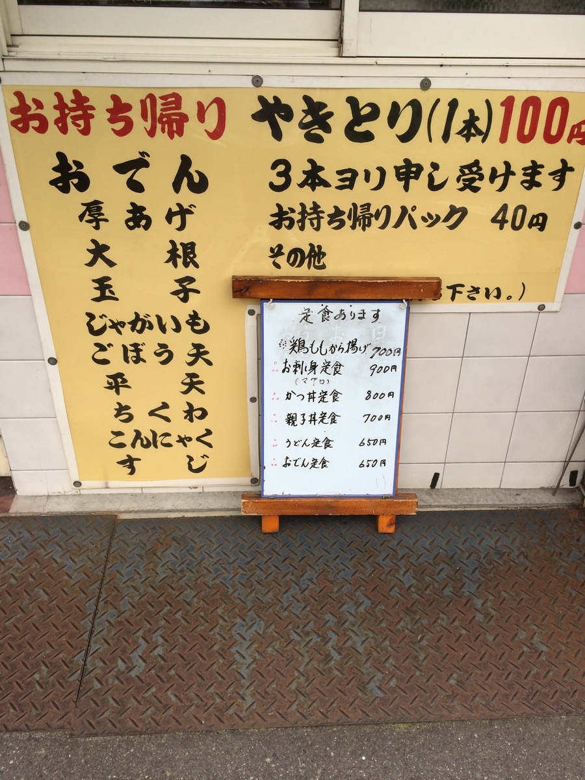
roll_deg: +2.1
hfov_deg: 48.2
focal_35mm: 29
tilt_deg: -31.6
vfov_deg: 61.7
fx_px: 653
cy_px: 390
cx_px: 292
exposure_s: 1/570
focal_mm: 4.15
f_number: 2.2
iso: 32
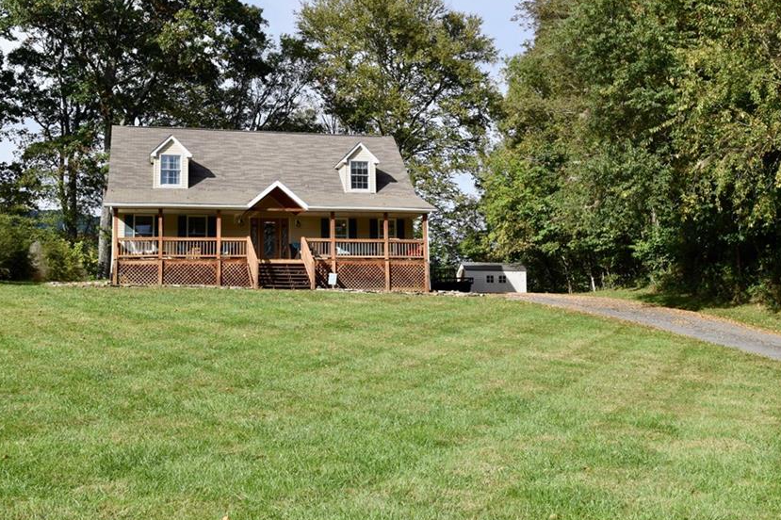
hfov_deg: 45.8
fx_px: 924
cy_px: 219
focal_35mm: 43
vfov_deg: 31.4
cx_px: 399
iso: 200
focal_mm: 23
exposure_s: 1/400
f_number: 10
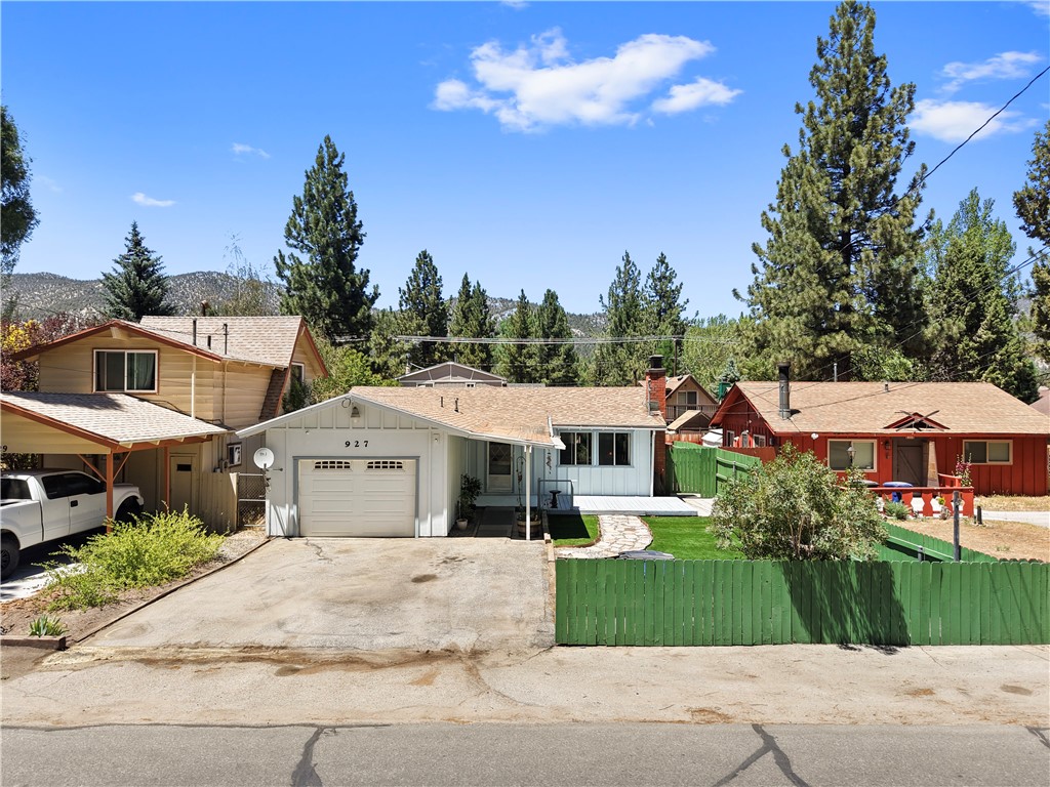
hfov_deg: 71.6
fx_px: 728
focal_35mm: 24
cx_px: 525
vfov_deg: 56.8
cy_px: 394
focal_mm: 8.67
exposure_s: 1/1250
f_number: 1.8
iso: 100
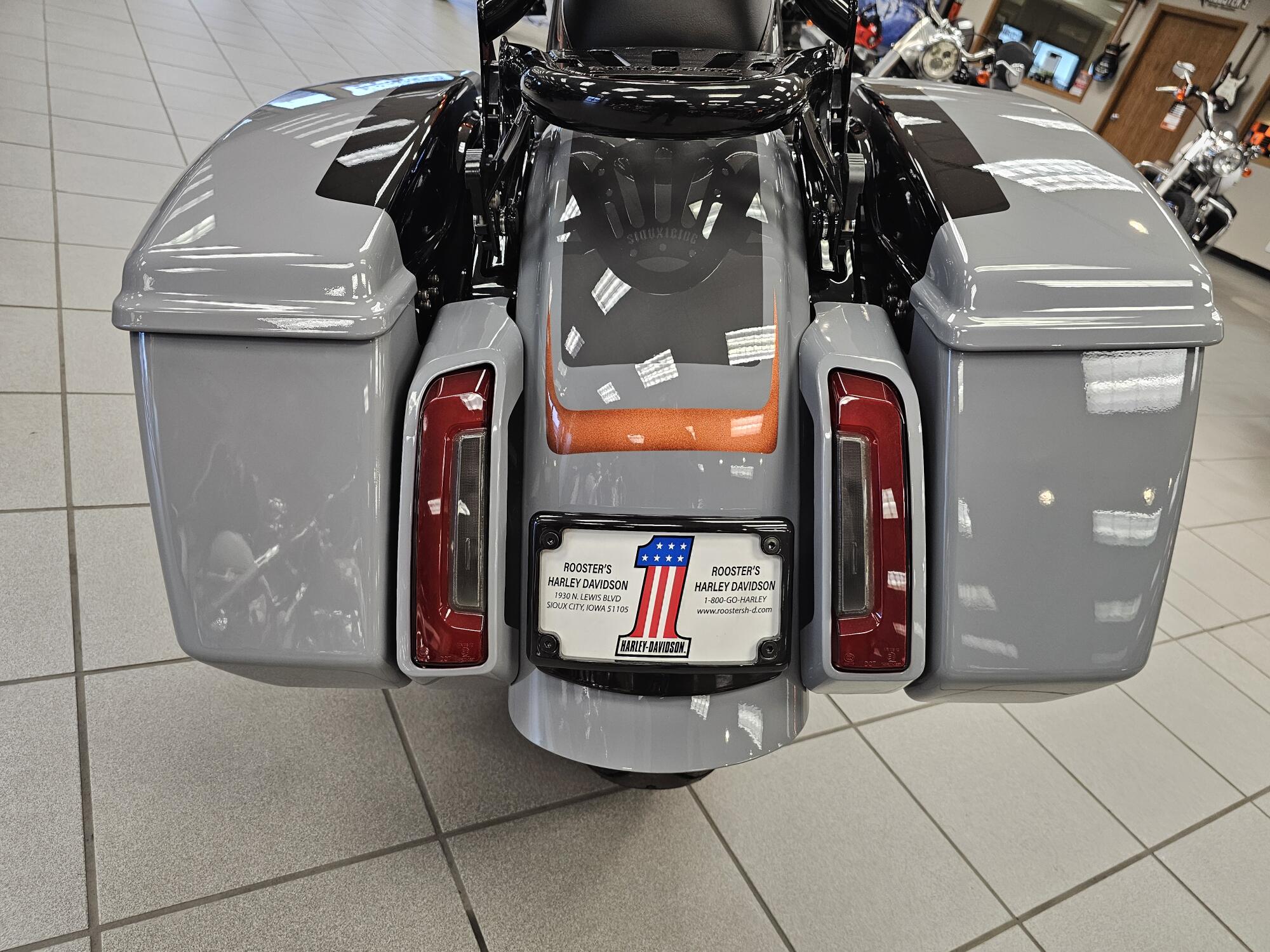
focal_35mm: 23
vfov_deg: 58.9
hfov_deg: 73.9
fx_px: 844
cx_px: 635
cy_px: 476
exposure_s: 1/120
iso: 250
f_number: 1.7
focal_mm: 6.3
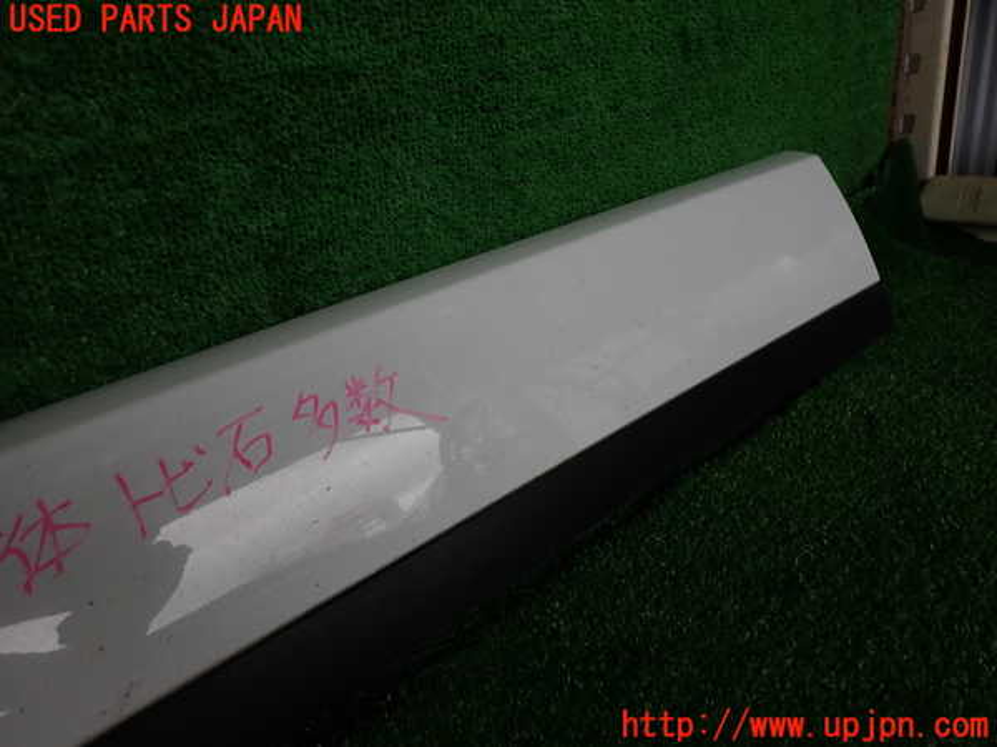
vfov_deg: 54.9
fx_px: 720
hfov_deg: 69.4
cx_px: 498
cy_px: 374
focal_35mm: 25
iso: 100
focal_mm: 4.5
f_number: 2.8
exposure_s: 1/160
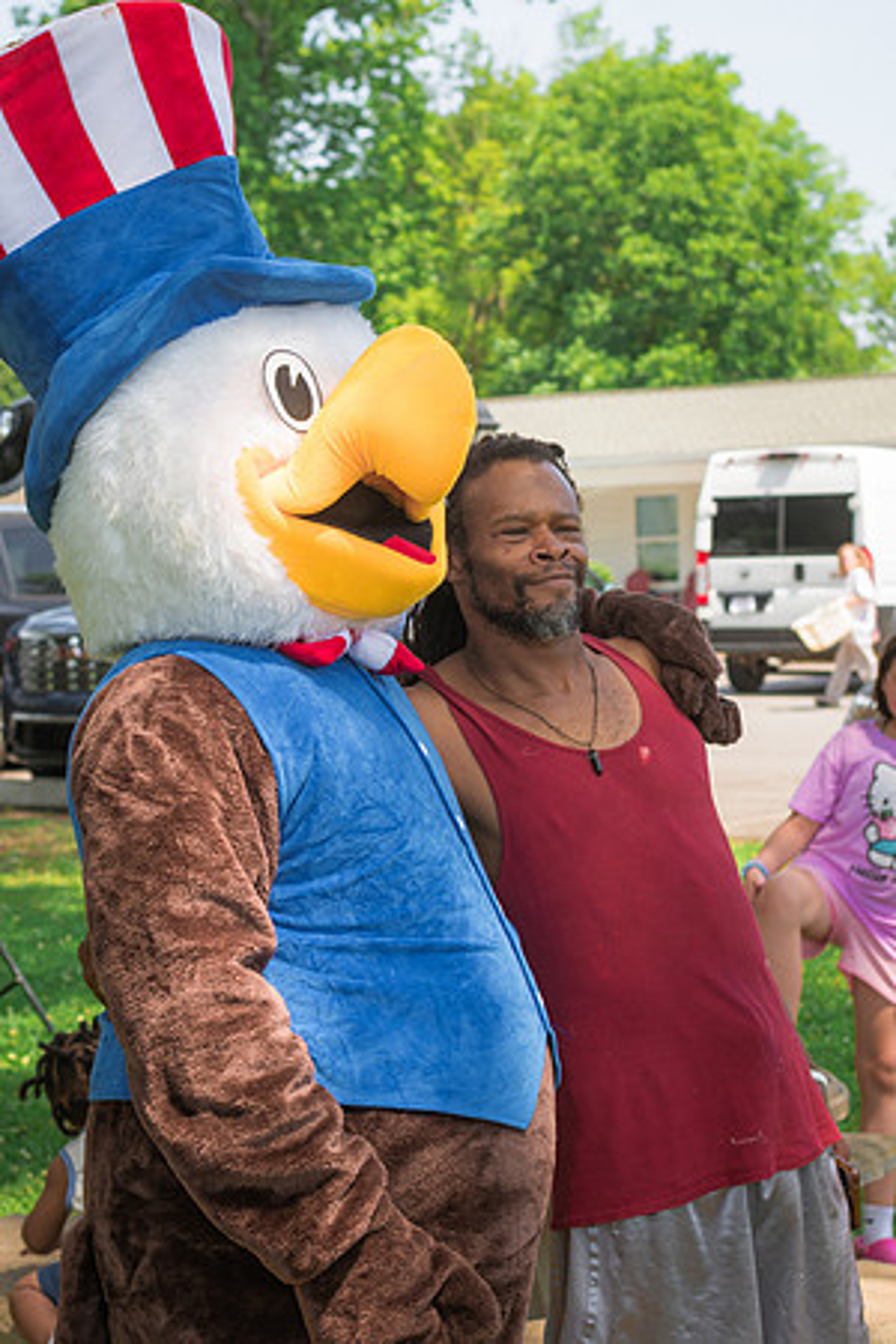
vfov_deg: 26.3
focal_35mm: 77
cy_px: 664
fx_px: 2879
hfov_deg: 17.7
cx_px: 346
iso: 140
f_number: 5.6
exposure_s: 1/250
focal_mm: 50
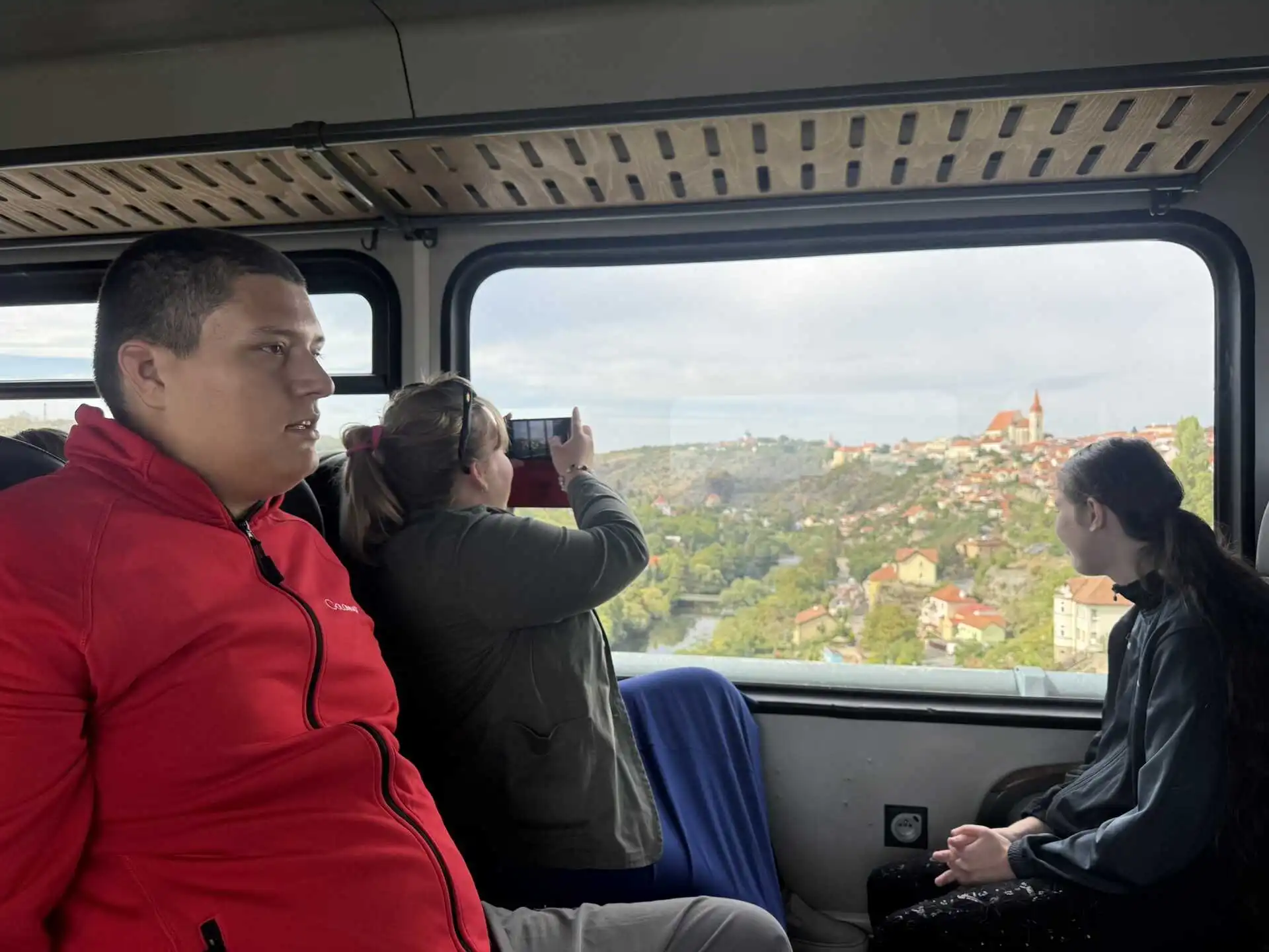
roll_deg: -2.2
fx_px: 880
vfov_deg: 56.8
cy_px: 476
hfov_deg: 71.6
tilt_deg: -0.2
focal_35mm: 24
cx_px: 634
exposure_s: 1/888
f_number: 1.78
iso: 80
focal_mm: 6.76
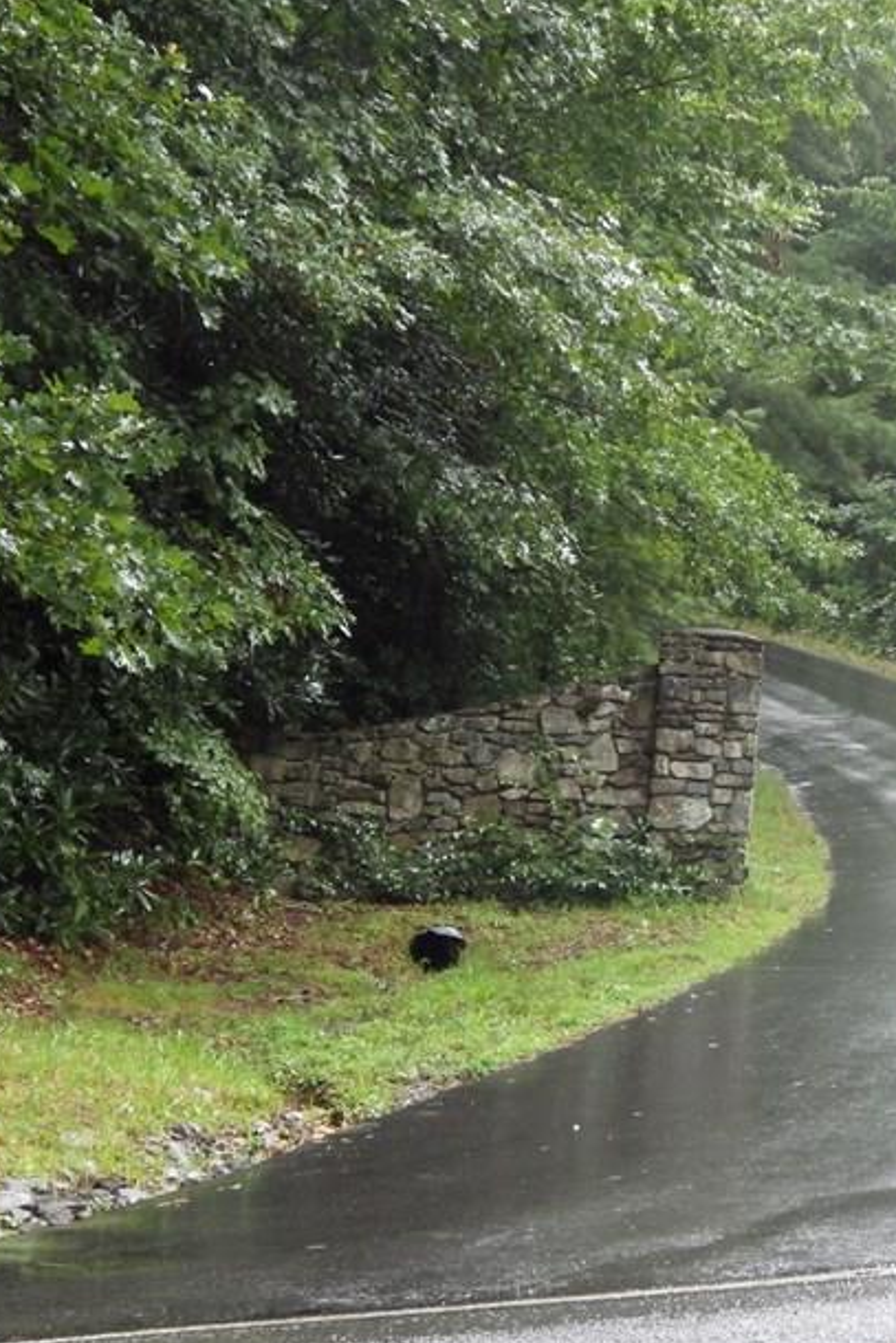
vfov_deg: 19.8
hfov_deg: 13.0
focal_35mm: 103
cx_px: 1026
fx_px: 3843
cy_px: 700
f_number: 4
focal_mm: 10.7
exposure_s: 1/60
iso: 320
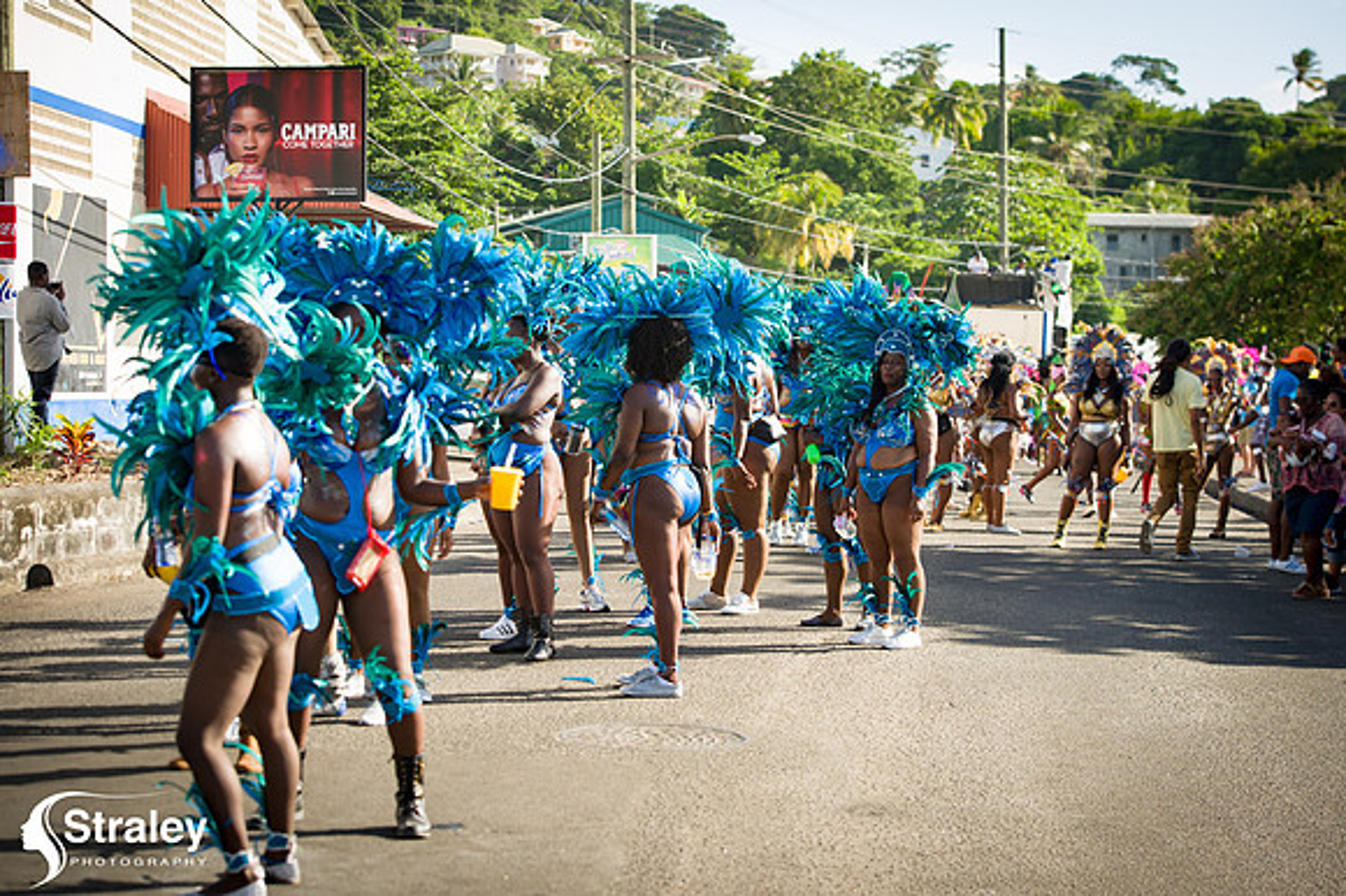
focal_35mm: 70
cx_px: 673
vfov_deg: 19.4
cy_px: 448
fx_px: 2616
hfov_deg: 28.9
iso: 100
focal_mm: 70
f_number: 6.3
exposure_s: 1/200
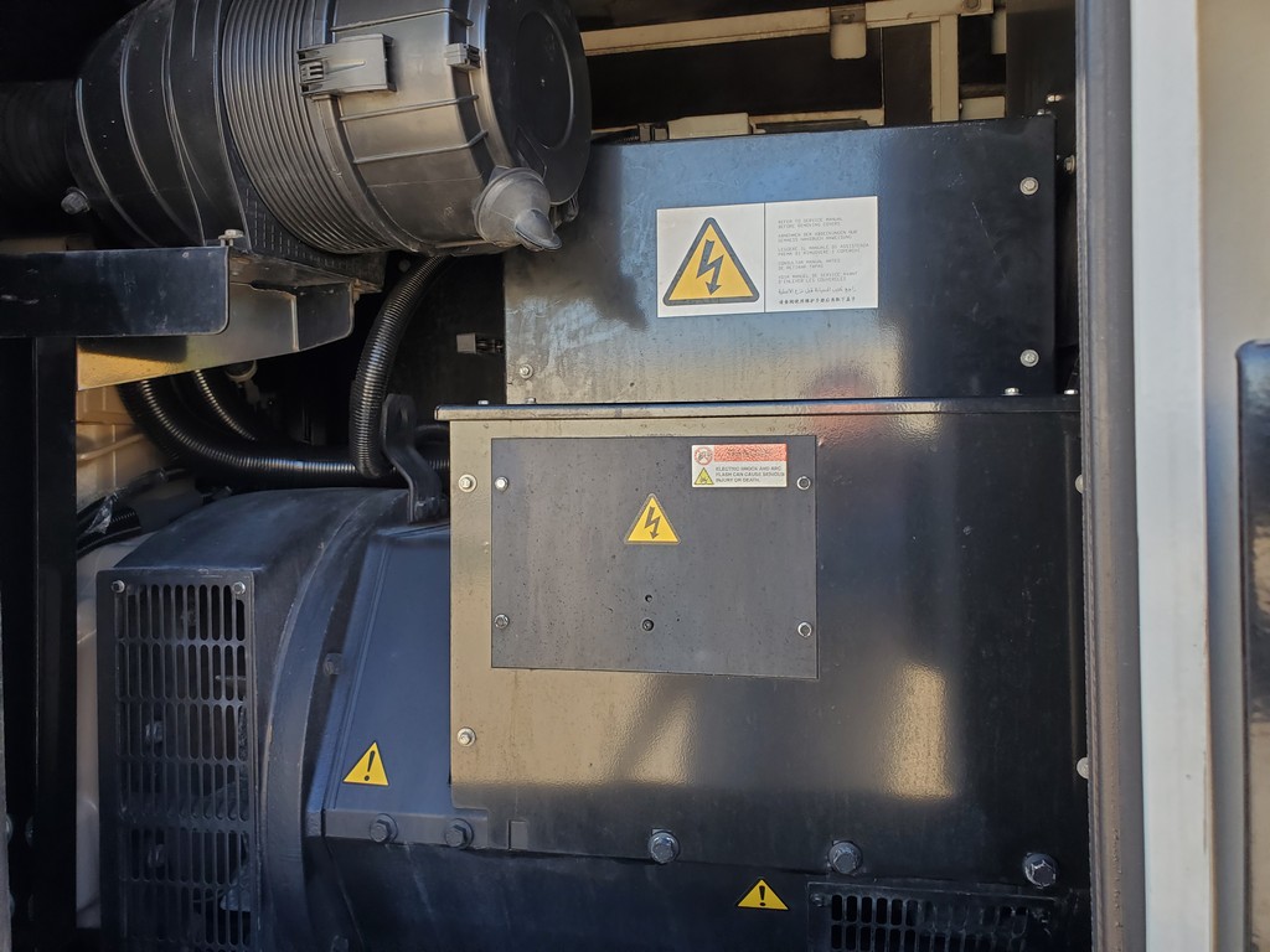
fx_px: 954
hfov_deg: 67.3
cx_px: 635
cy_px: 476
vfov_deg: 53.1
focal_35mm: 26
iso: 50
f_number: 2.4
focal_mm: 4.3
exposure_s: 1/120
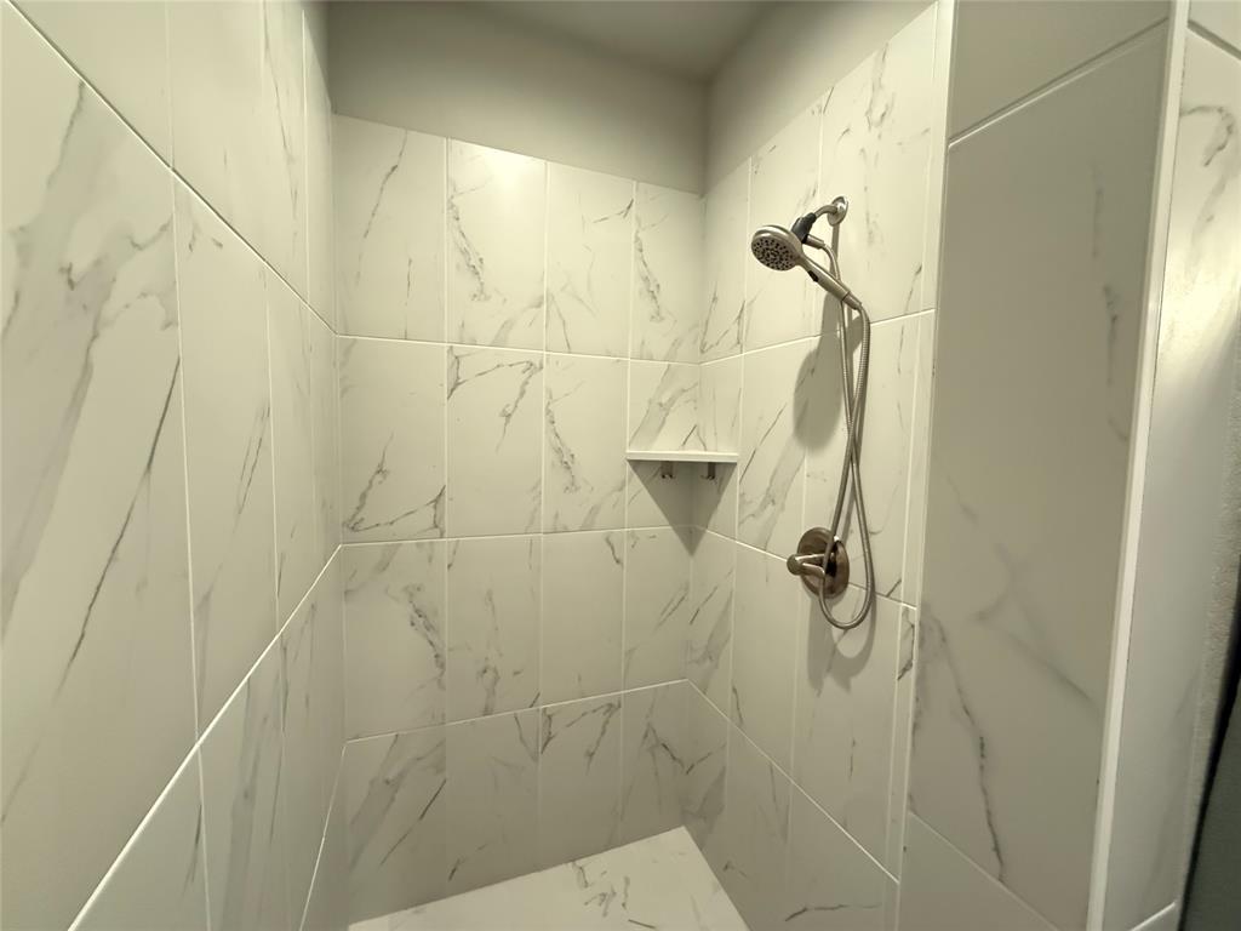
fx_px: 502
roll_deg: -0.9
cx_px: 620
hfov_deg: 102.1
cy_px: 466
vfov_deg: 85.7
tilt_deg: -3.2
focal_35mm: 14
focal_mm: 2.22
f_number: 2.2
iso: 1250
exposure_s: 1/60
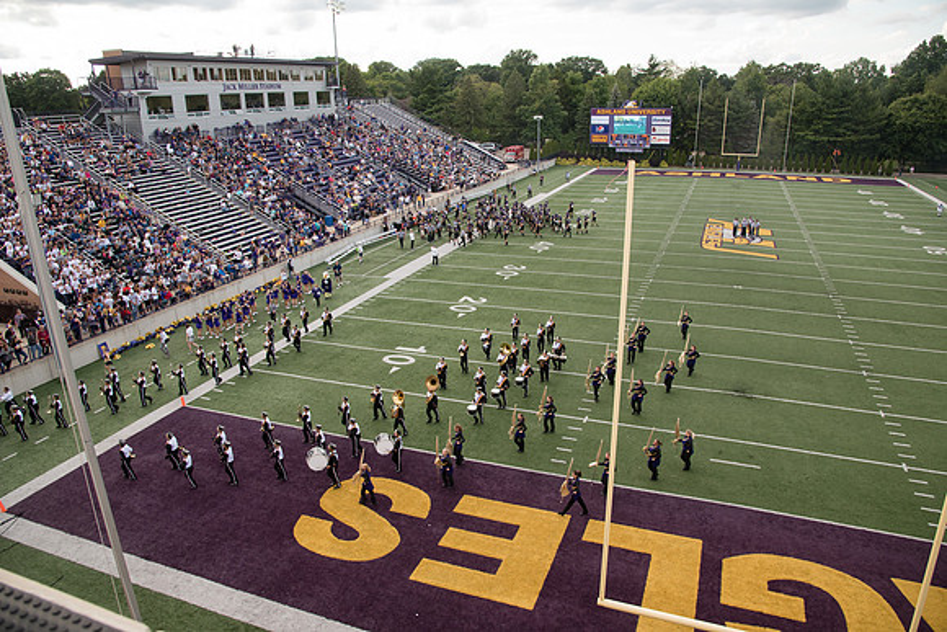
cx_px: 474
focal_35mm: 24
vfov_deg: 53.2
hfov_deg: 73.7
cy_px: 316
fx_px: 631
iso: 640
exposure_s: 1/640
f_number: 6.3
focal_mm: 24
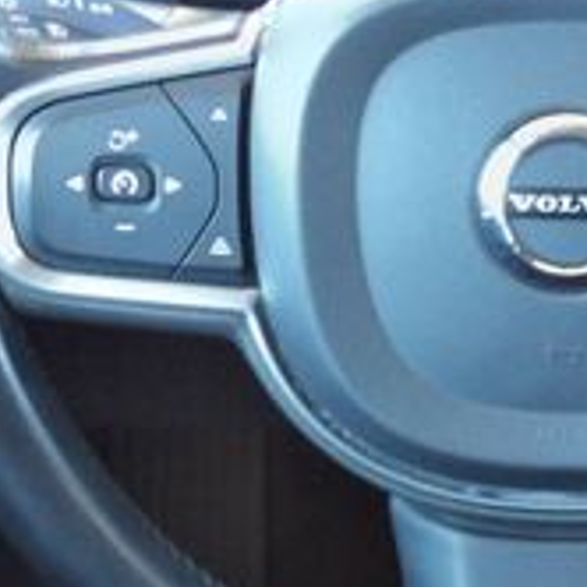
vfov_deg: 13.0
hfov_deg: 13.0
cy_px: 682
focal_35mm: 131
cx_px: 679
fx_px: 2513
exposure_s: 1/8
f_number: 3.2
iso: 293
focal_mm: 4.3
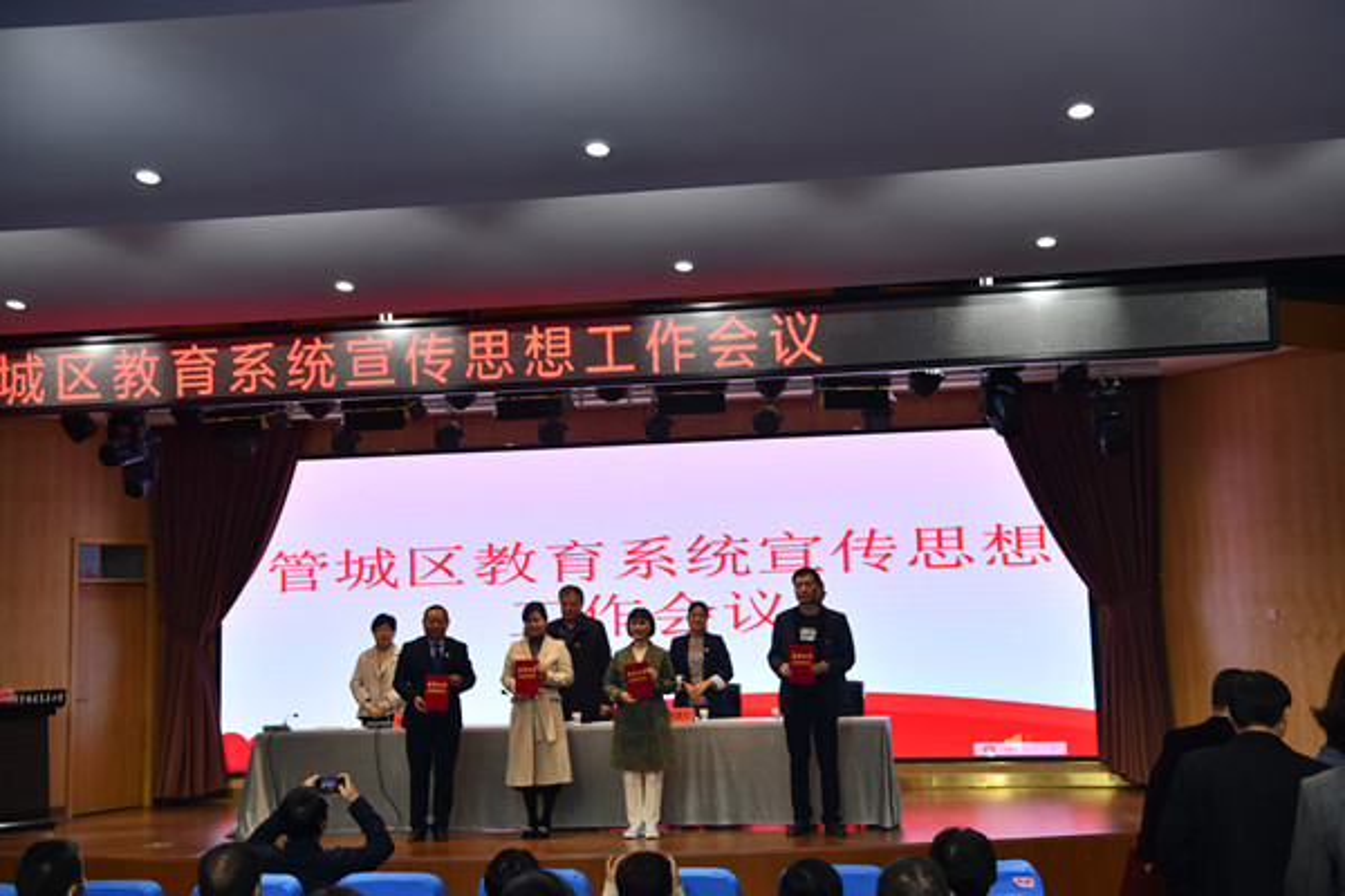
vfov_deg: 28.1
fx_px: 1793
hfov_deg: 41.1
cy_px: 448
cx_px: 672
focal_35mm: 48
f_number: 5
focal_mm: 48
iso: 140
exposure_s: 1/50
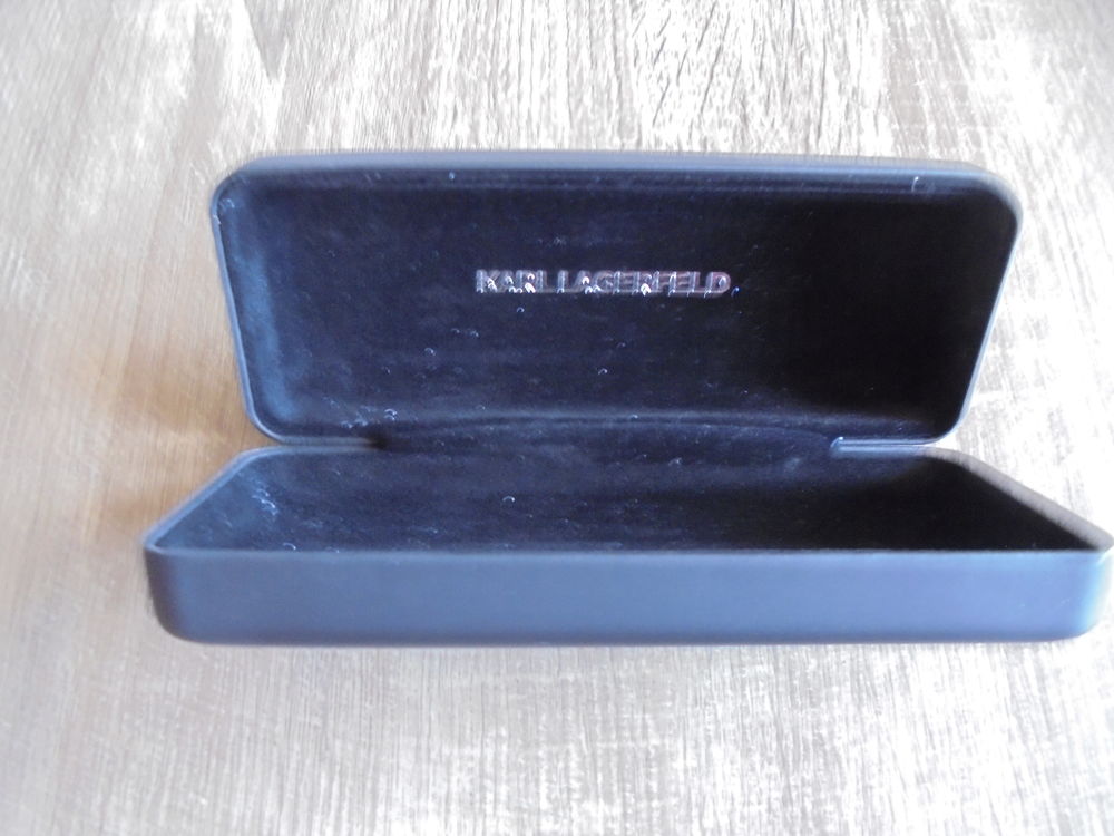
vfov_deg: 53.1
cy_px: 418
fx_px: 837
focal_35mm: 26
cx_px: 557
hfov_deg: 67.3
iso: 400
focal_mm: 4.6
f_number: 3.5
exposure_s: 1/10
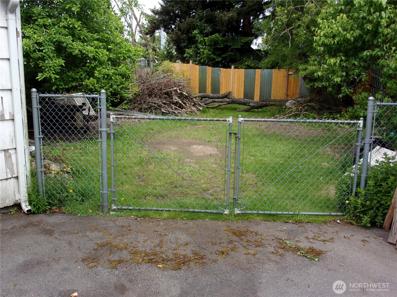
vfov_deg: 39.7
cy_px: 148
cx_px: 198
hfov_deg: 51.4
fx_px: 413
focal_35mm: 36
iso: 80
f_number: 4.5
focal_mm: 6.4
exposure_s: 1/180
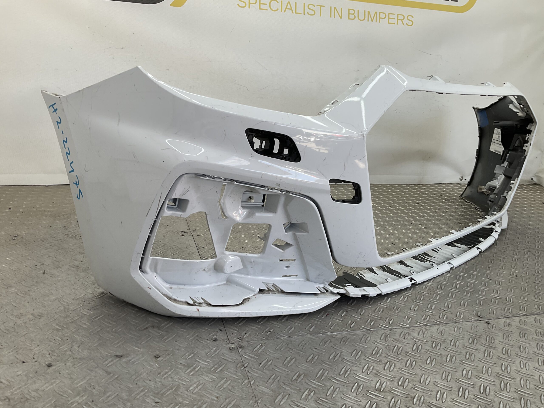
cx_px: 272
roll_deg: -7.6
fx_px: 456
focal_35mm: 29
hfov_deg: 61.7
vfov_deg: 48.2
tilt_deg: -16.0
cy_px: 204
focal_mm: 3
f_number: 1.8
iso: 16
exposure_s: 1/147
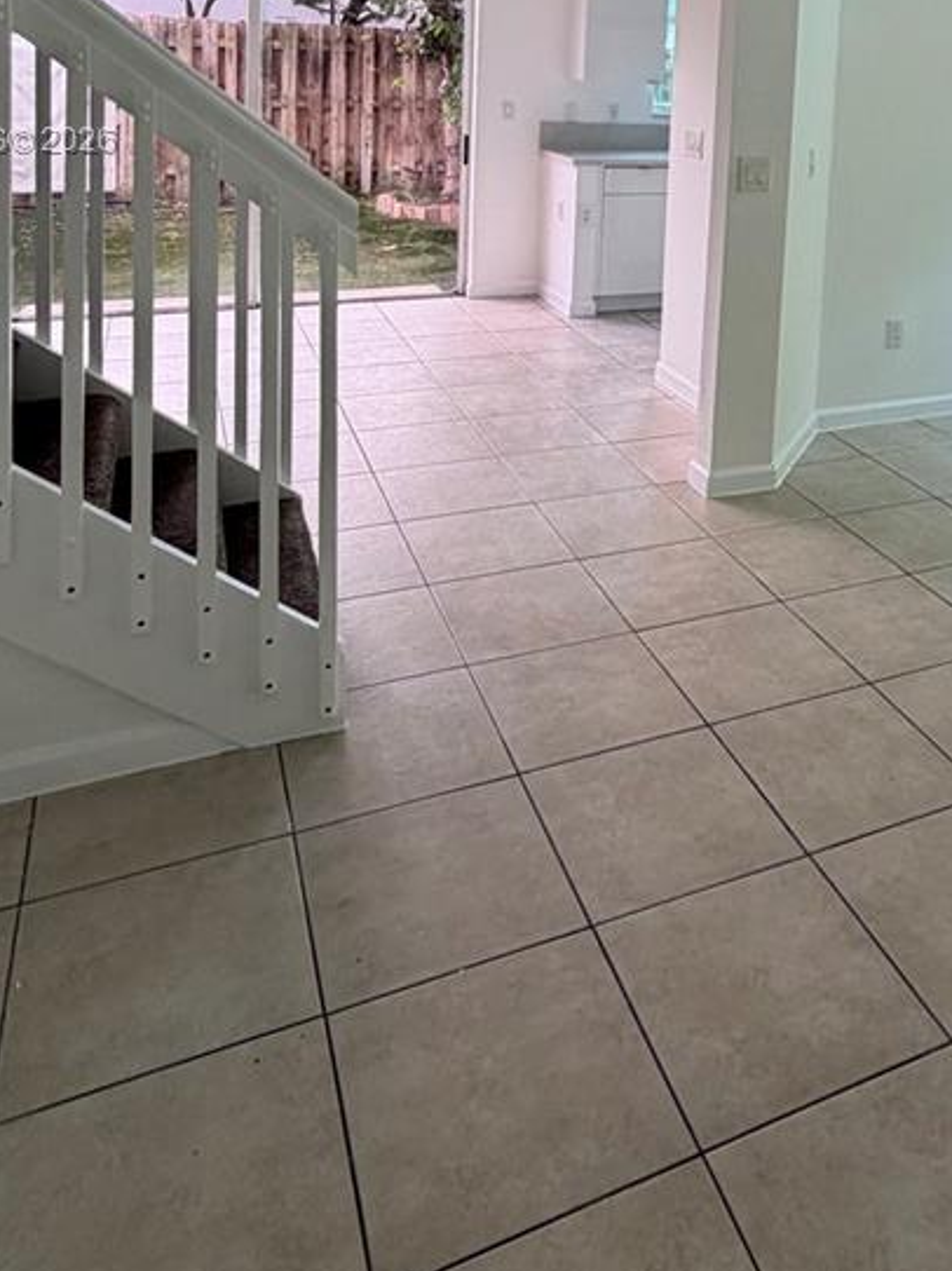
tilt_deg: -3.9
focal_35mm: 31
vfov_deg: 51.9
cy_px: 143
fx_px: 1138
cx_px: 736
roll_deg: -1.7
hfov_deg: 43.6
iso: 125
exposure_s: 1/121
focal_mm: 2.22
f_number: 2.2
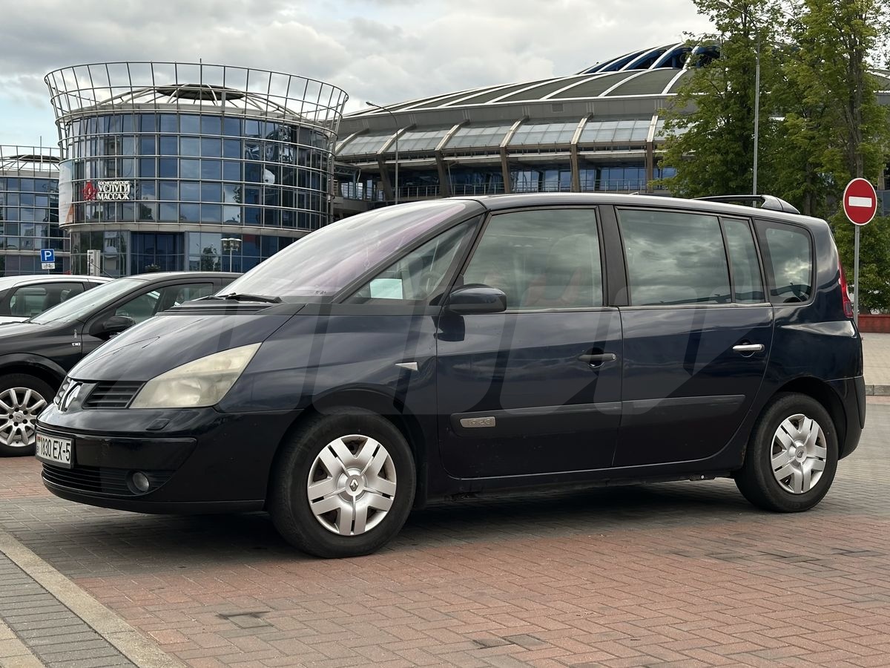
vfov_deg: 30.3
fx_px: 1234
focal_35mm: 48
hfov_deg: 39.7
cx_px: 445
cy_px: 334
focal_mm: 6.86
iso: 64
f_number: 1.78
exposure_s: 1/437
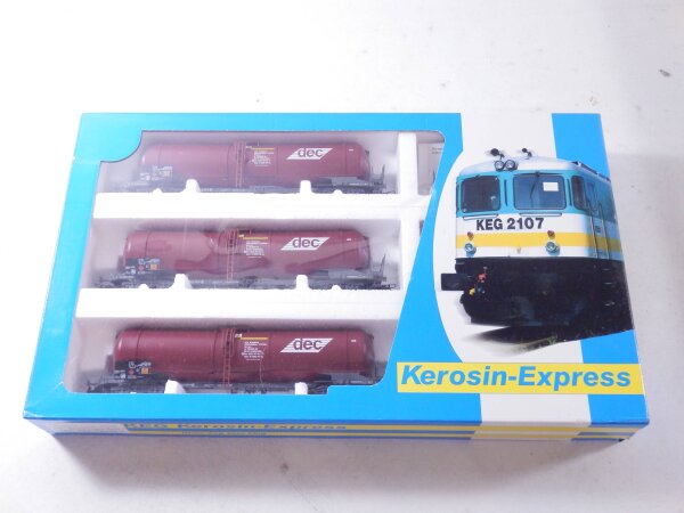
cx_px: 342
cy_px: 256
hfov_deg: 50.1
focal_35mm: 37
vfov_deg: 38.7
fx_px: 731
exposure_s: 1/160
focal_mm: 6.6
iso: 640
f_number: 3.6
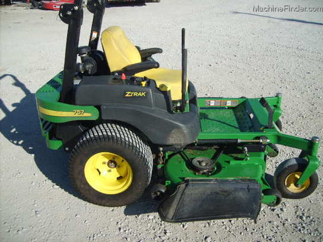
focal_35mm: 35
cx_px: 162
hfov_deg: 52.6
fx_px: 327
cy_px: 121
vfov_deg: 40.7
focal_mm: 5.8
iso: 50
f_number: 7.1
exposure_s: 1/250
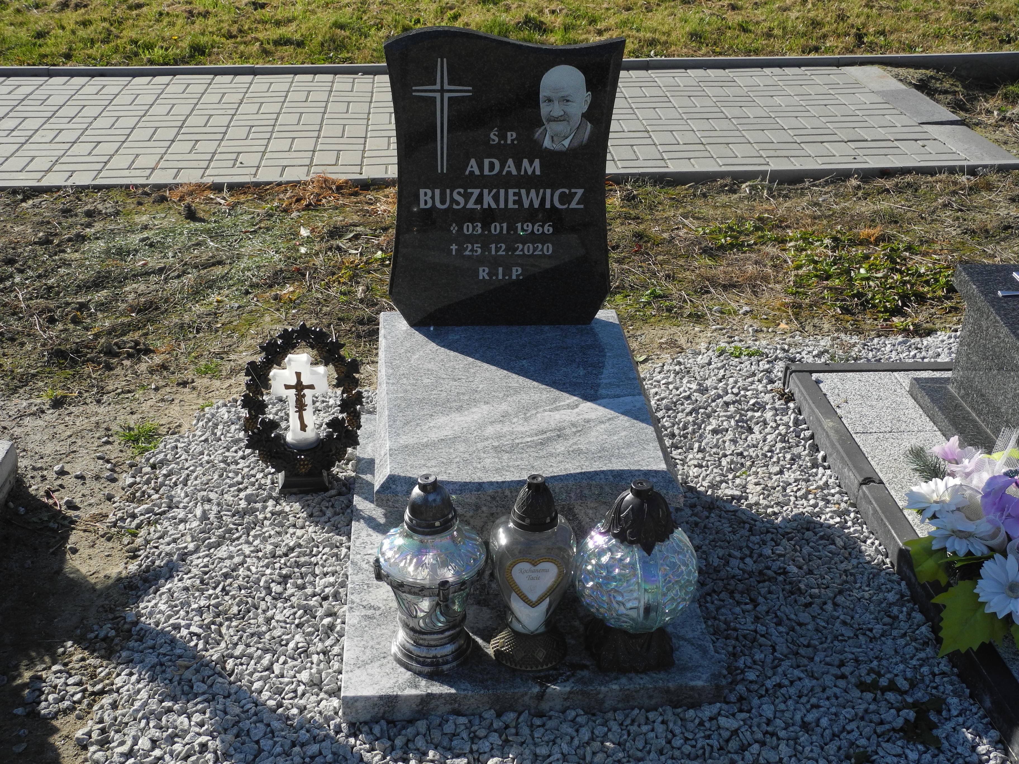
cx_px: 510
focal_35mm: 41
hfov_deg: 45.8
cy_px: 382
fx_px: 1207
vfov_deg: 35.1
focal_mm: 8.8
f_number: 3.5
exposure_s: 1/1000
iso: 100
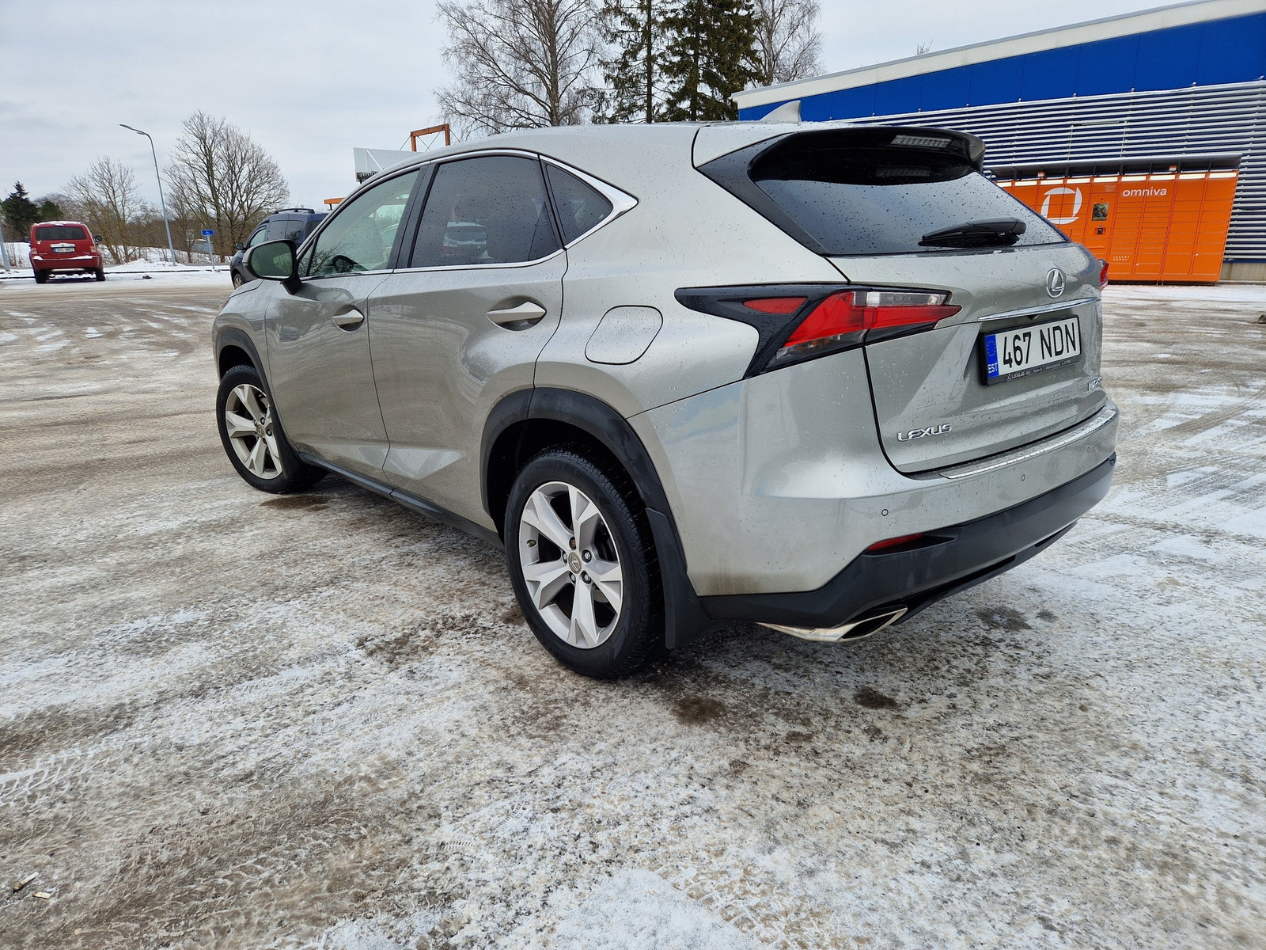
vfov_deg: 58.9
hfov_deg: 73.9
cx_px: 633
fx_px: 841
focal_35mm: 23
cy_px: 475
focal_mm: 5.4
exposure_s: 1/203
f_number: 1.8
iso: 50
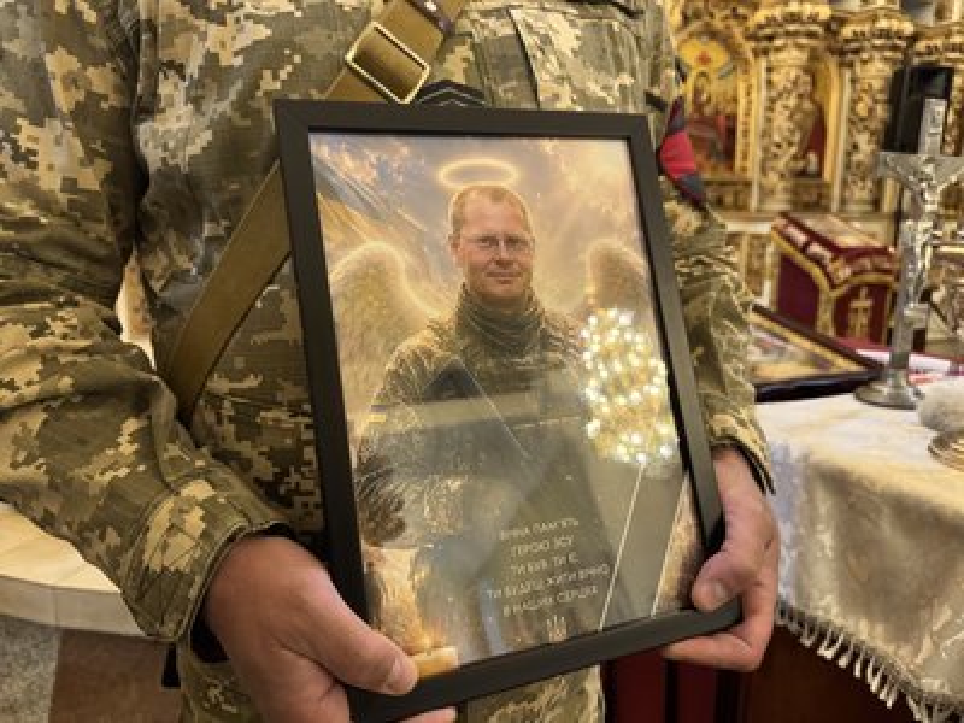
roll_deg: -0.1
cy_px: 362
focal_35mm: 24
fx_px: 668
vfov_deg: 56.8
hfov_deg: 71.6
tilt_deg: -13.4
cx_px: 482
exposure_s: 1/50
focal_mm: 6.76
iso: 800
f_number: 1.78
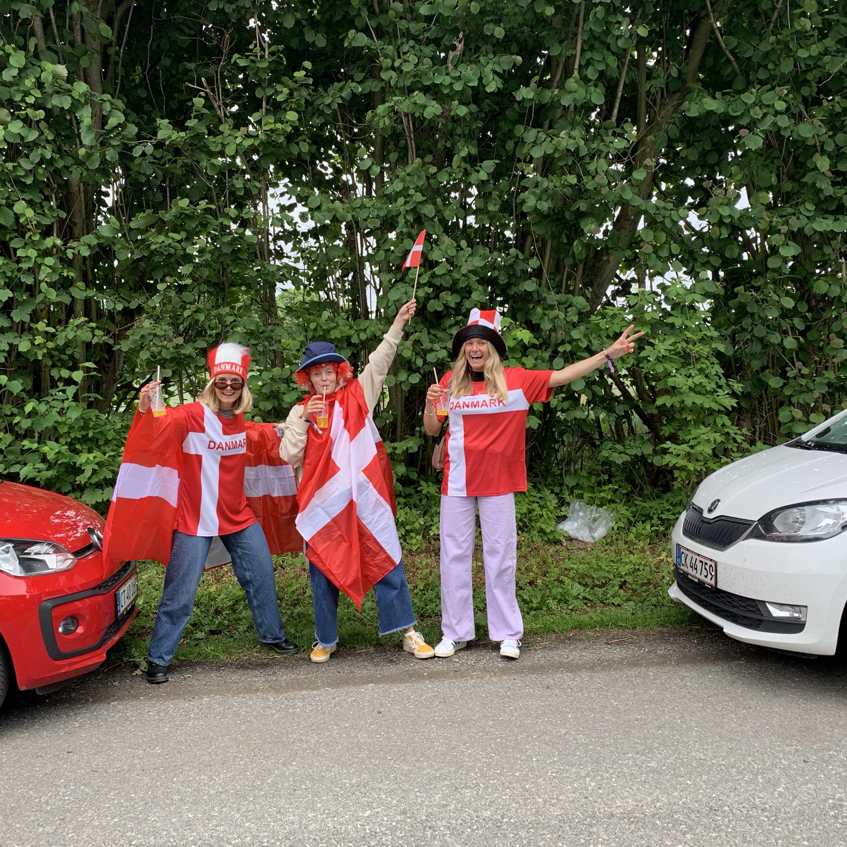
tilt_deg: -3.7
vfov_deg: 52.5
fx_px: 858
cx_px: 401
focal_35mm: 31
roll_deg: +1.3
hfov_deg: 52.5
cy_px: 421
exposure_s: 1/238
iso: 25
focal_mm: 4.2
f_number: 1.8
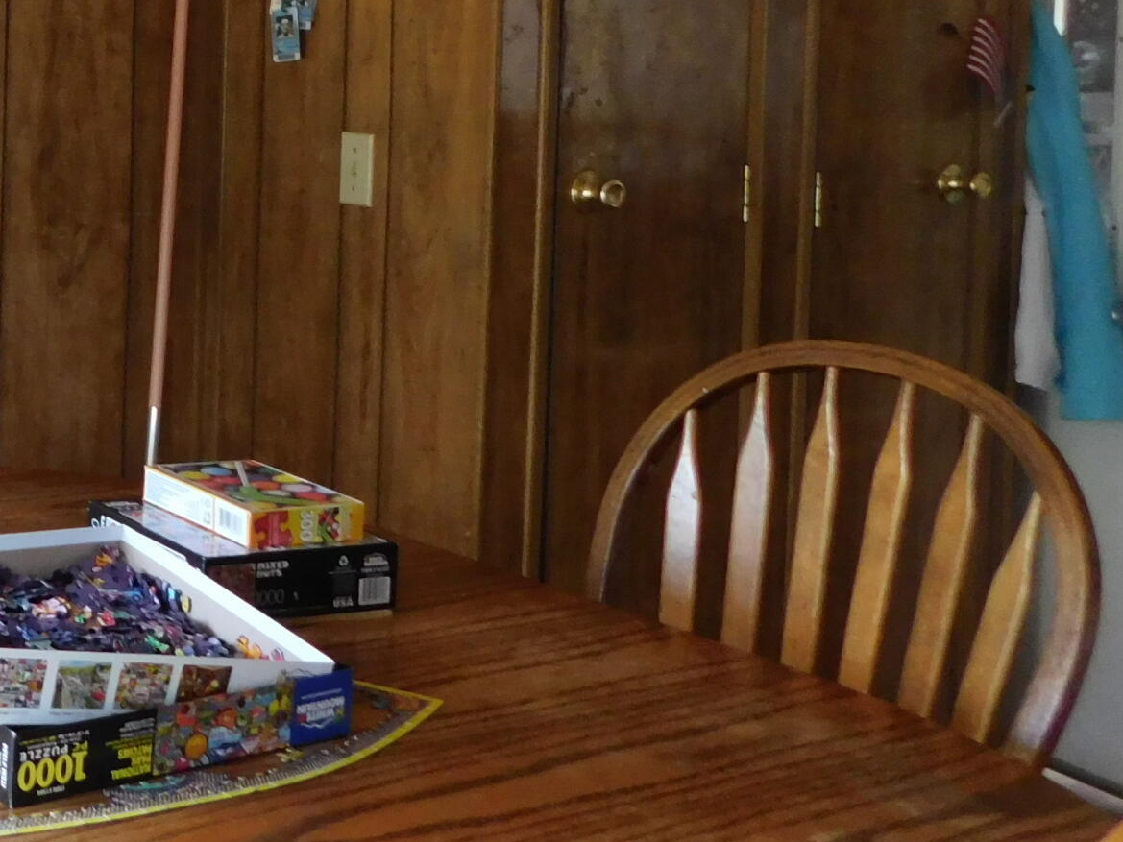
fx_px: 1914
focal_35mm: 59
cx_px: -242
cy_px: 114
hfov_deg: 28.3
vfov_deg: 24.2
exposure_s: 1/30
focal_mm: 4
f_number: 3
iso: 280
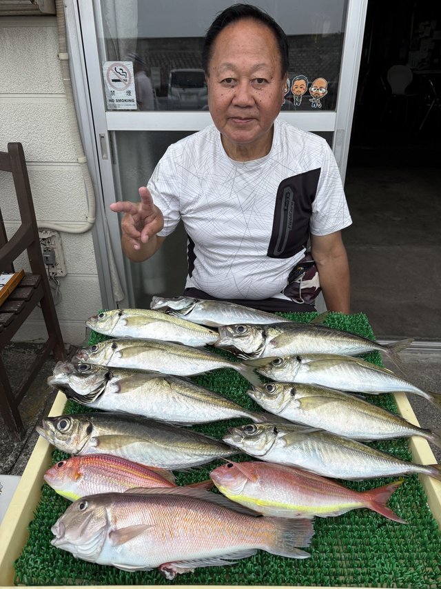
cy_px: 294
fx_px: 442
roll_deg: -0.1
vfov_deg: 67.3
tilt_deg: -29.5
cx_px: 220
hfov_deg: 53.0
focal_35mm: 26
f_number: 1.6
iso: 50
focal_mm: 5.96
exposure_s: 1/1616
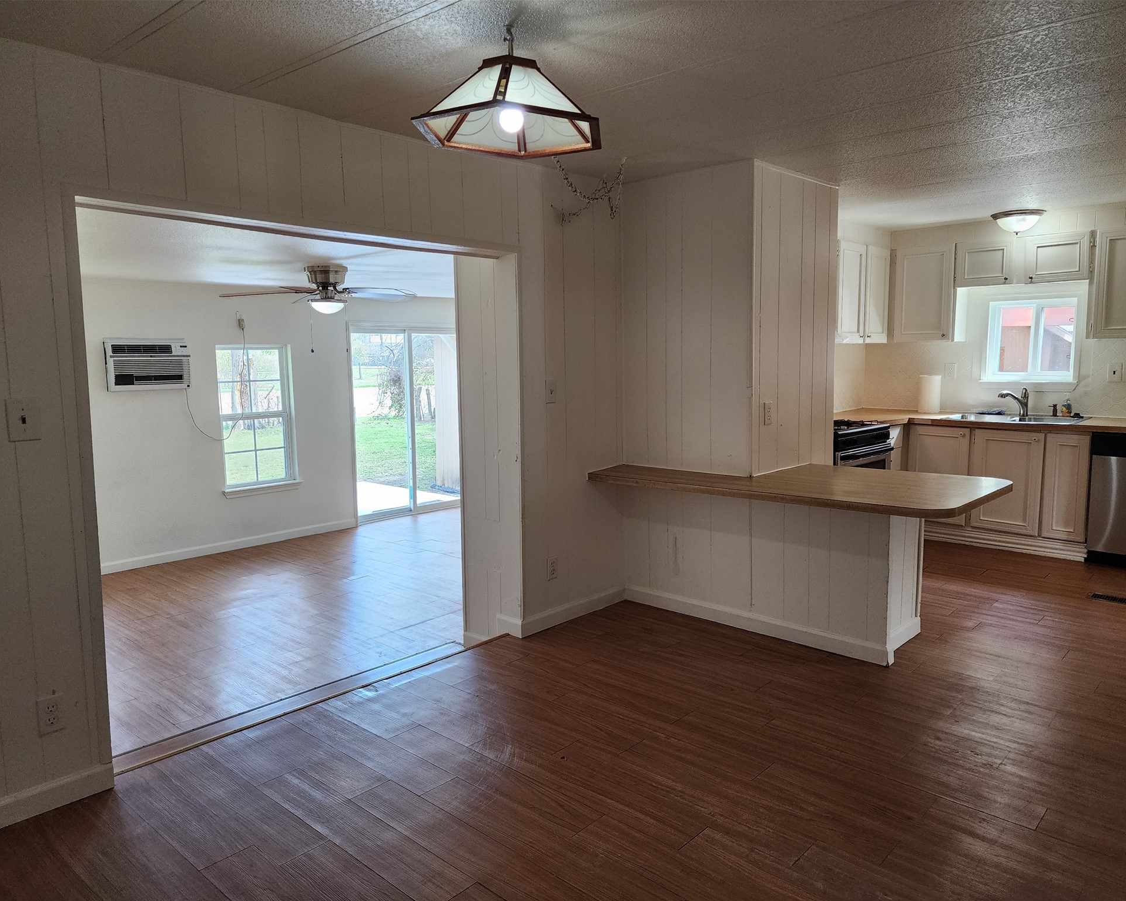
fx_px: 800
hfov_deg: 70.2
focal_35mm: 24
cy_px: 451
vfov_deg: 58.8
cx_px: 591
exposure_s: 1/180
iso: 200
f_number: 1.8
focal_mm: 6.4
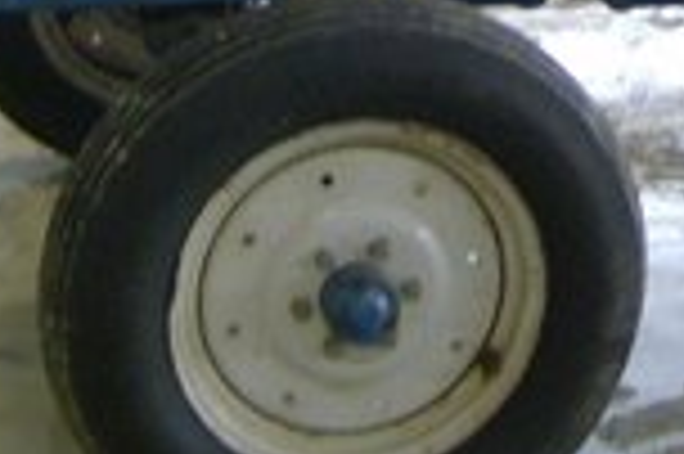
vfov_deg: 9.7
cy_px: -373
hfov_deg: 15.0
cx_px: 720
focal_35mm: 134
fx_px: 2543
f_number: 2.8
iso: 175
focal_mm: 6
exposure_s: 1/64
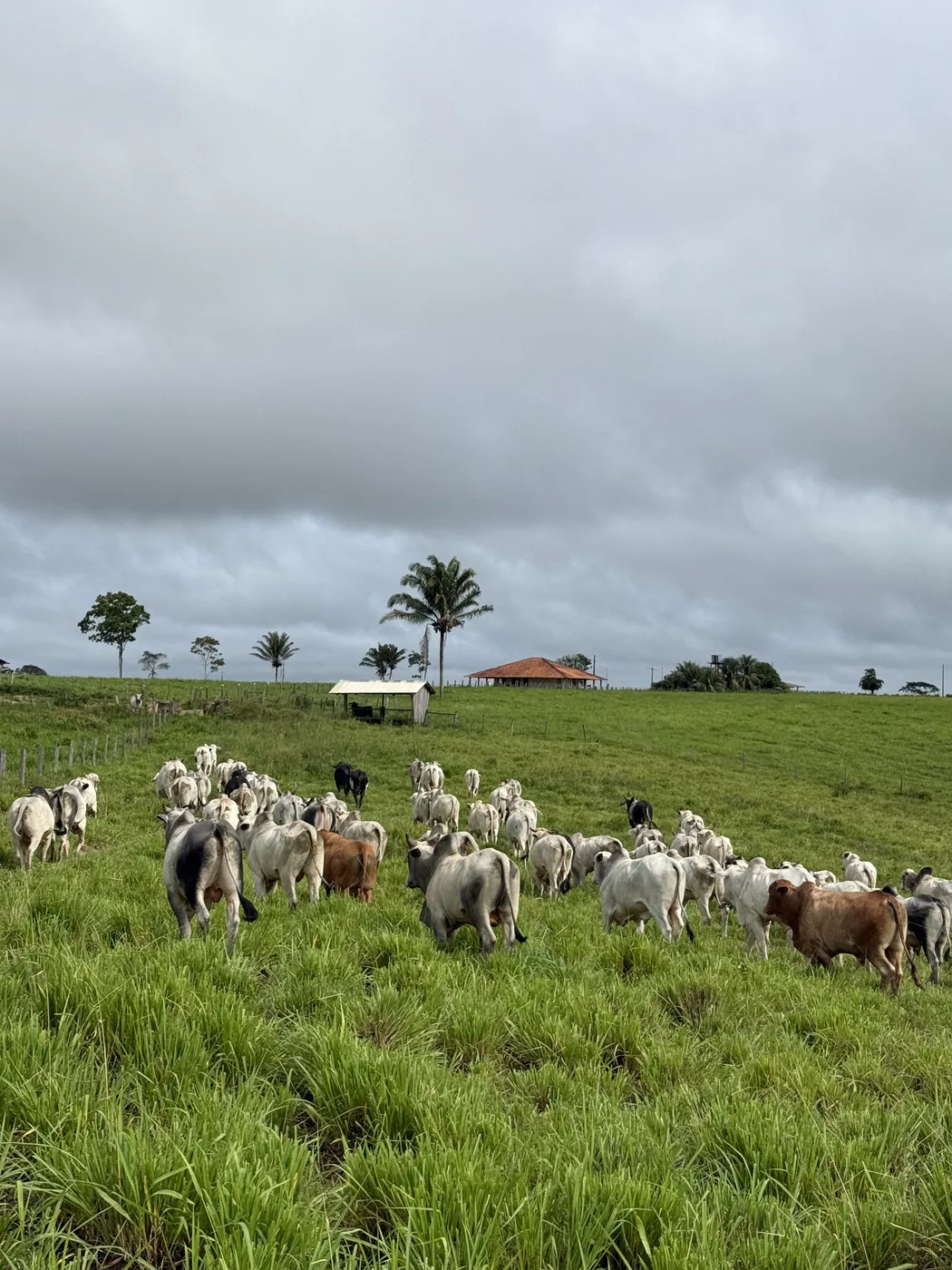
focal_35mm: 48
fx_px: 1760
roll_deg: +2.4
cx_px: 476
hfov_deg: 30.3
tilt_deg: +4.2
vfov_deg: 39.7
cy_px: 635
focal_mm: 6.76
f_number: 1.78
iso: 64
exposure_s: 1/6536
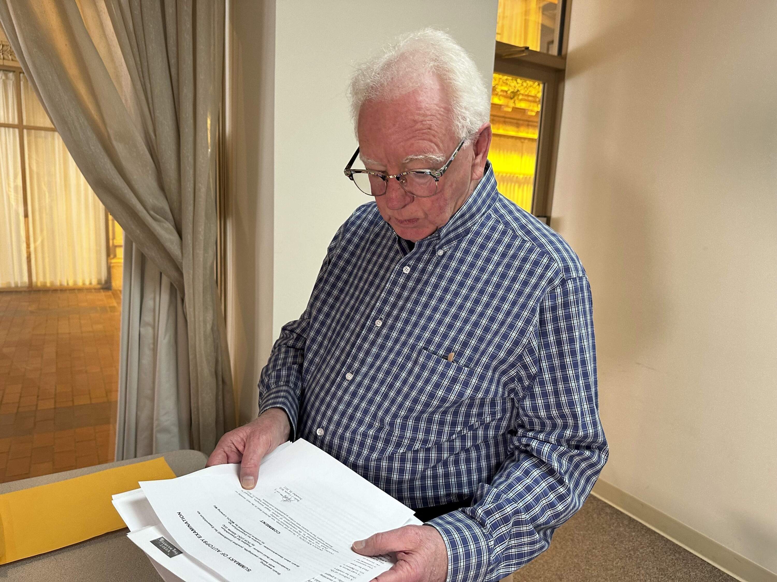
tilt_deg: -10.5
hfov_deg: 71.6
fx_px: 539
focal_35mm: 24
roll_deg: -2.5
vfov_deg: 56.8
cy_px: 291
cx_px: 388
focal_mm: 6.86
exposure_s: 1/60
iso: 250
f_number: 1.78
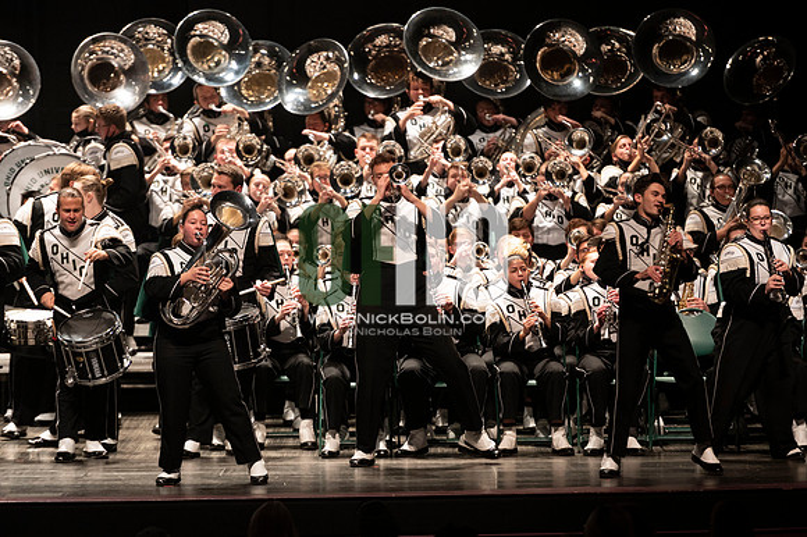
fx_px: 4481
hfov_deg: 10.3
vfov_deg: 6.9
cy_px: 268
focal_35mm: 200
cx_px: 404
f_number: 2.8
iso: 2500
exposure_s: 1/500
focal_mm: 200
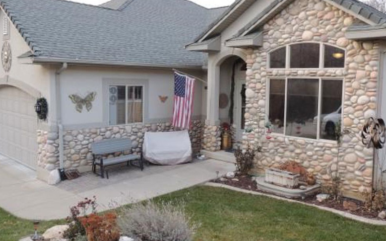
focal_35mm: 34
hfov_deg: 56.3
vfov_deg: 37.3
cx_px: 228
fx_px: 358
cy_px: 113
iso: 100
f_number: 3
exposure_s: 1/100
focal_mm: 4.3
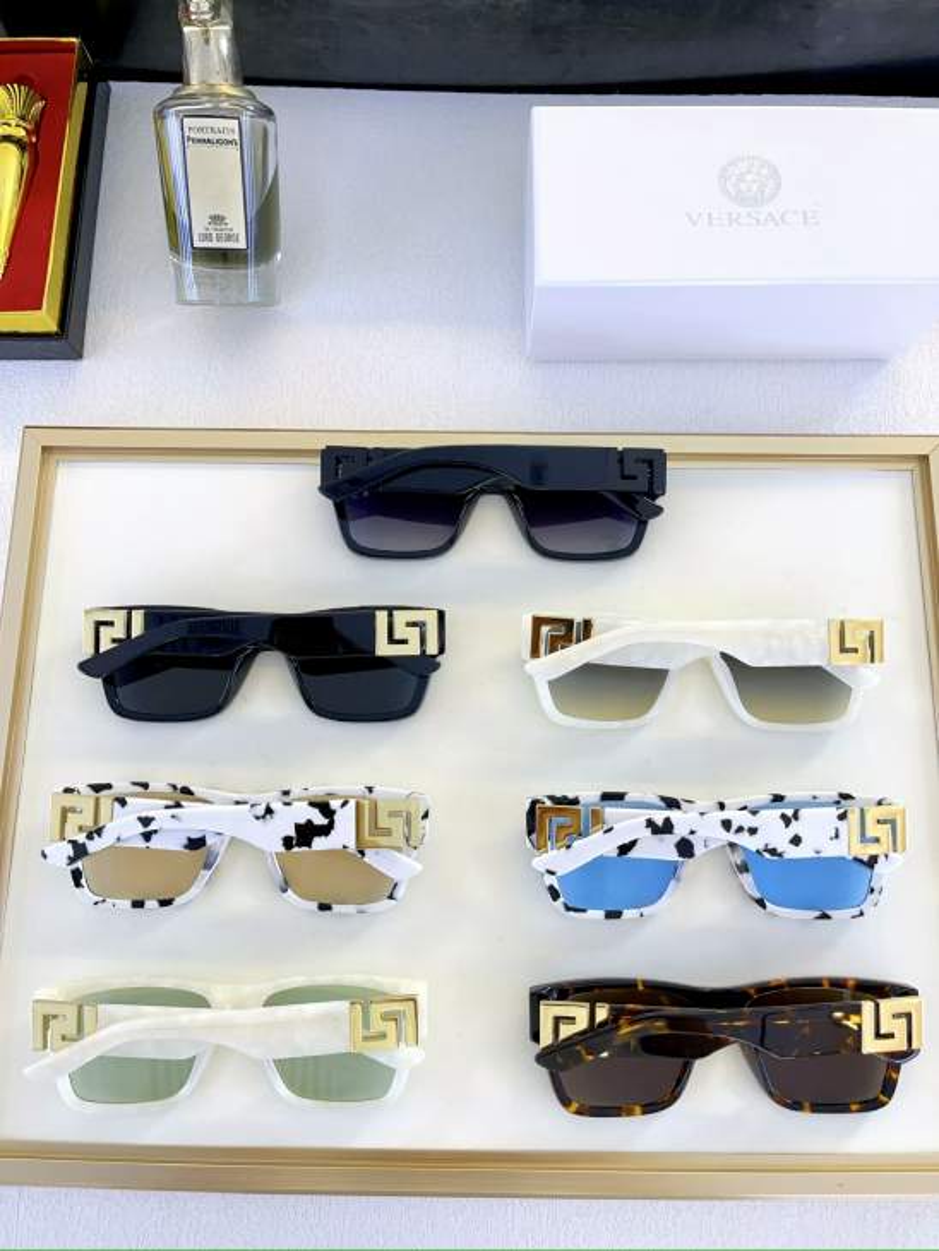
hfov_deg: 54.9
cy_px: 626
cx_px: 470
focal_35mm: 25
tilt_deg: -76.6
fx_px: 904
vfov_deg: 69.4
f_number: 1.6
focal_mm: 5.1
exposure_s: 1/100
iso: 80
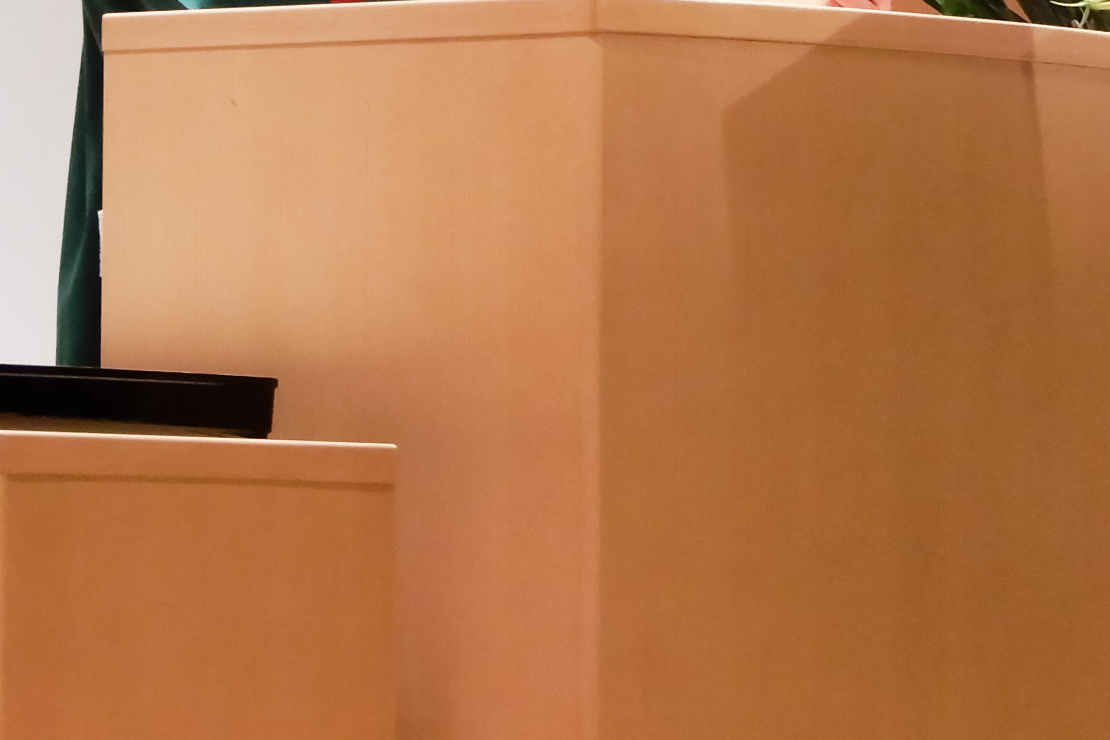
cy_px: -71
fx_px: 8047
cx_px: 1097
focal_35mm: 261
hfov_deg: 7.9
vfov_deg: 5.2
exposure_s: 1/60
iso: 400
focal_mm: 18.7
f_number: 5
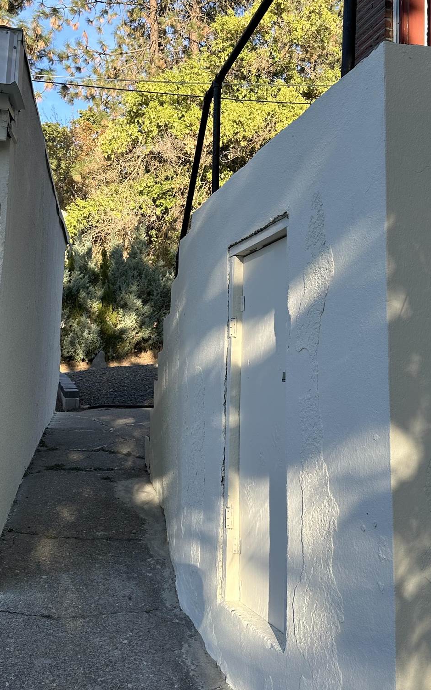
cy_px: 296
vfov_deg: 50.2
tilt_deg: +6.9
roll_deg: -2.6
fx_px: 733
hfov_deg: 32.7
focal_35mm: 39
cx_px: 183
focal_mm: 6.86
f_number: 1.78
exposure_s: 1/980
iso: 80
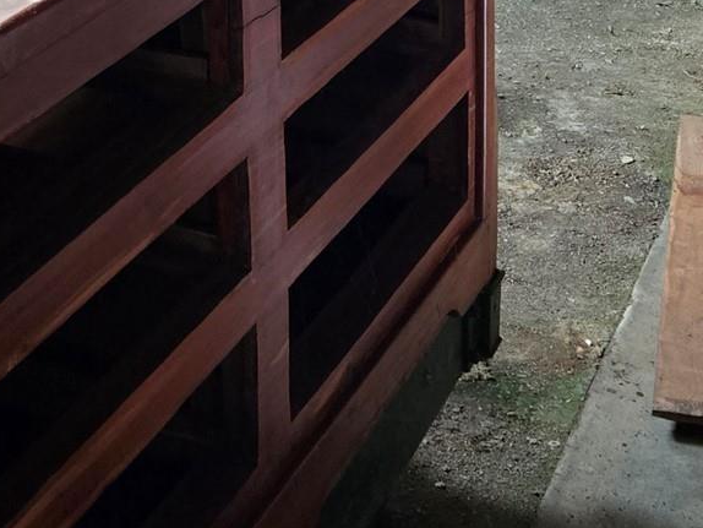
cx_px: 125
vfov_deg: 16.5
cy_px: -255
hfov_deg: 23.4
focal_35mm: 82
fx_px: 1666
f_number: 1.8
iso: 640
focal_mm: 5.4
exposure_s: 1/60
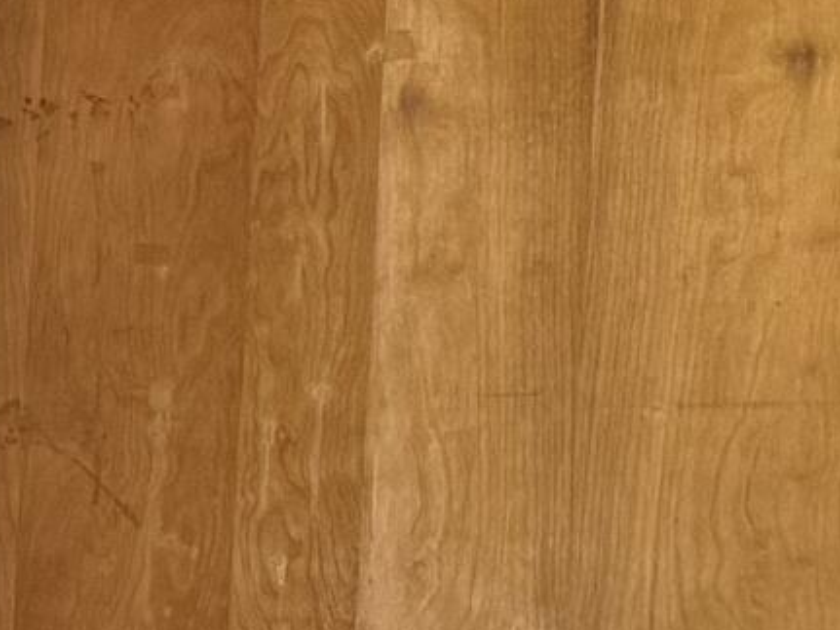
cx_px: -1091
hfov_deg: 10.4
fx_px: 4051
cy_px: 1151
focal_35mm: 167
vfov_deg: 8.5
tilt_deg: -7.9
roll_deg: +0.4
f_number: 1.78
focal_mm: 6.76
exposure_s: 1/60
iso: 200
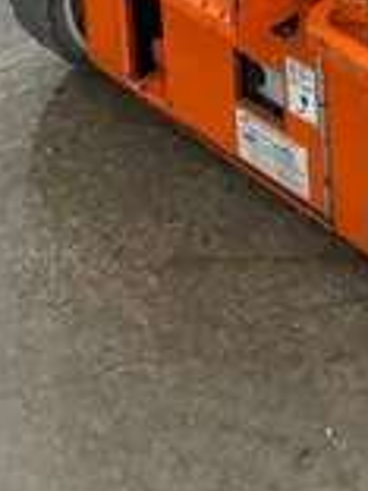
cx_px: 535
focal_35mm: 122
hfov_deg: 11.7
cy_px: -637
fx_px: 1729
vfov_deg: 12.9
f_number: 1.8
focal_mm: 4.25
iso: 32
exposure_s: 1/142
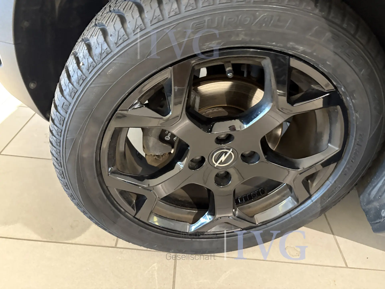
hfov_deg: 67.3
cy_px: 144
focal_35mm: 26
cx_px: 192
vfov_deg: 53.1
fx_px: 289
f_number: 1.6
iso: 640
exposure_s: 1/30
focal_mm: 5.96
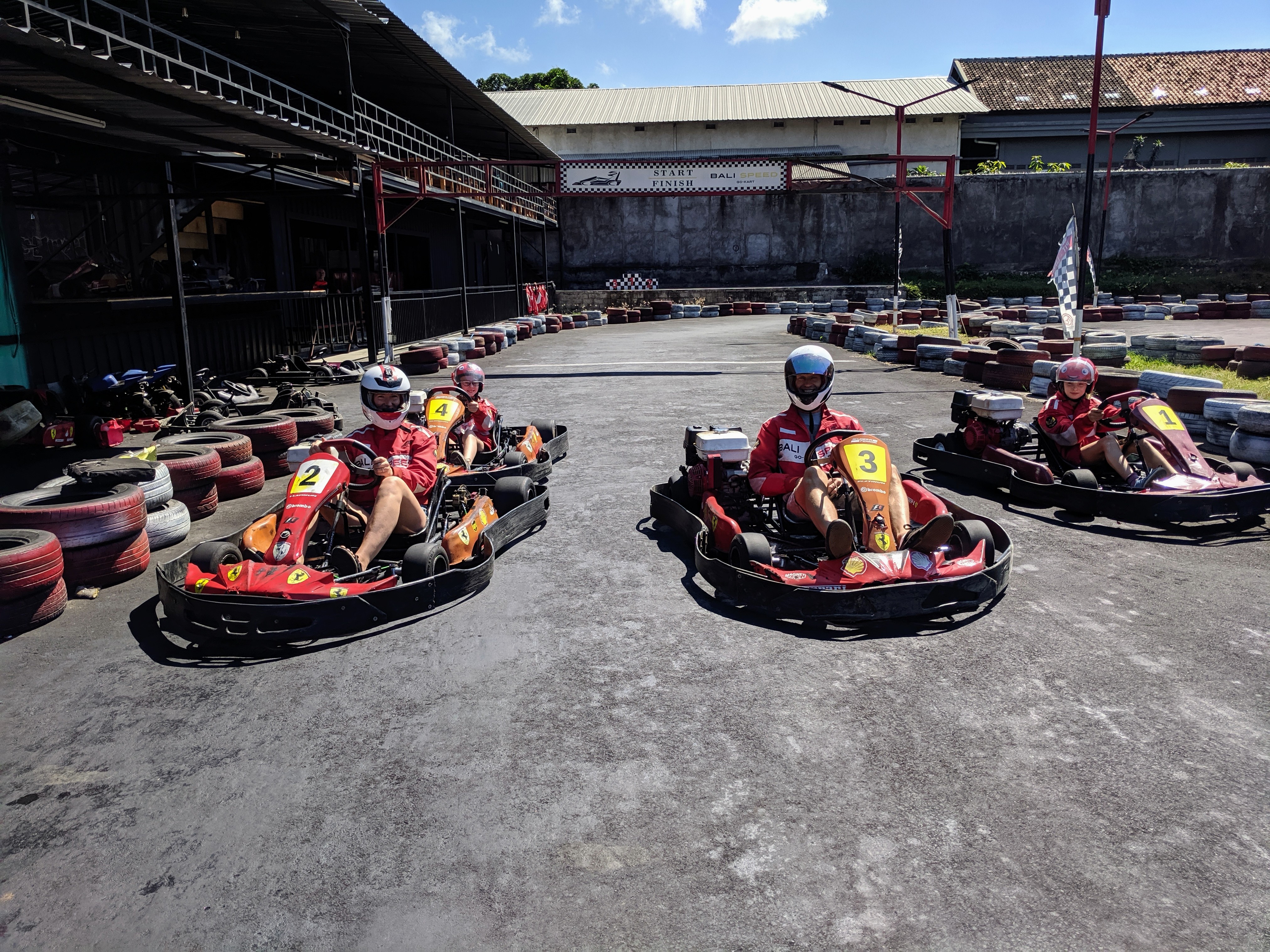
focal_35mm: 26
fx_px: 954
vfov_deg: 53.1
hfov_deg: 67.3
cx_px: 635
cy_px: 476
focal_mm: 4.67
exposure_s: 1/2165
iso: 49
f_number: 2
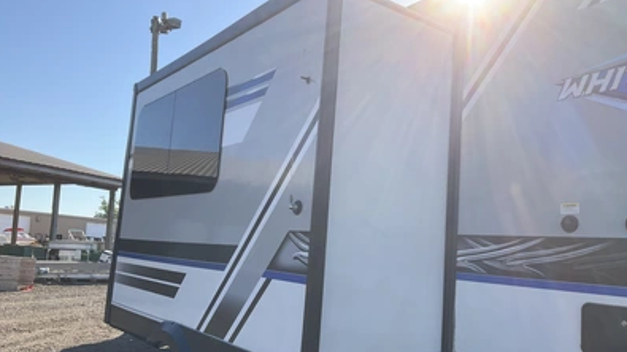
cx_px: 314
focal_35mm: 32
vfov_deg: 36.6
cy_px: 203
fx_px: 532
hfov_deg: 61.0
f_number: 1.8
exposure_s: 1/1534
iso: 25
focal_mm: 3
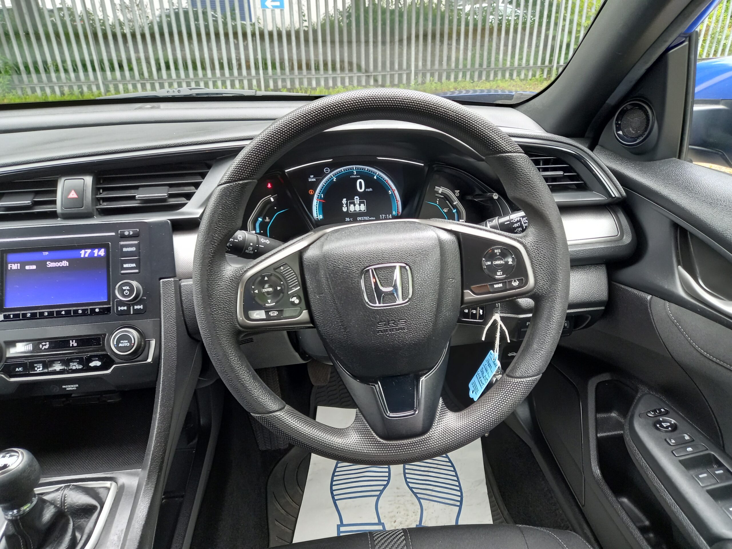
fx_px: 529
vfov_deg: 54.9
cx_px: 366
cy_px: 274
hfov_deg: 69.4
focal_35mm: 25
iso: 200
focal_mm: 4.6
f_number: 2
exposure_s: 1/40
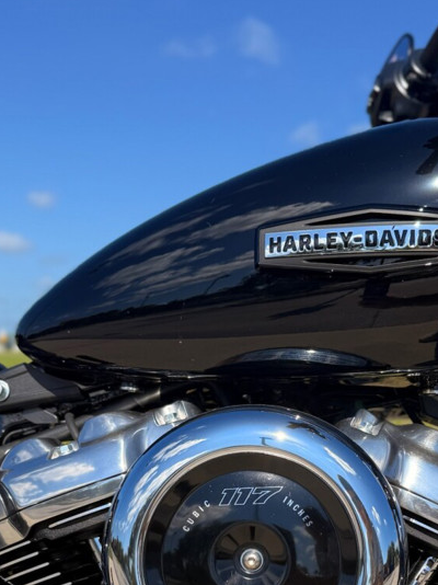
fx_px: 810
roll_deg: -1.8
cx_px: 295
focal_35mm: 48
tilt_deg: -10.8
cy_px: 533
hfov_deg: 30.0
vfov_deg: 37.0
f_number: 1.78
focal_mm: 6.76
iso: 80
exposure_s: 1/4167
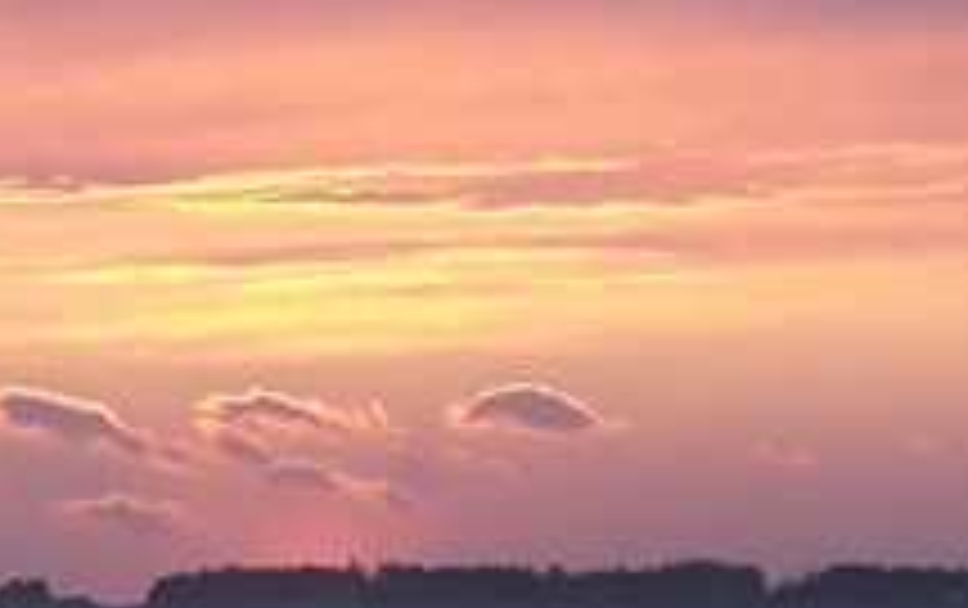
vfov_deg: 3.6
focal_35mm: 362
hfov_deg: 5.7
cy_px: 676
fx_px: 9562
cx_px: -414
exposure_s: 1/100
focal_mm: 17.5
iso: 80
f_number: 3.2
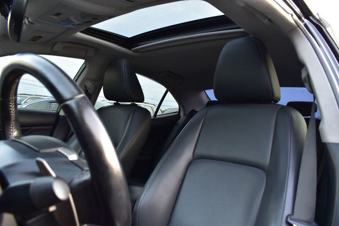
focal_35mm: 27
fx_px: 254
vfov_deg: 47.9
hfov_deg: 67.4
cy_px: 113
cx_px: 170
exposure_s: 1/15
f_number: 6.3
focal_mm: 18
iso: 640
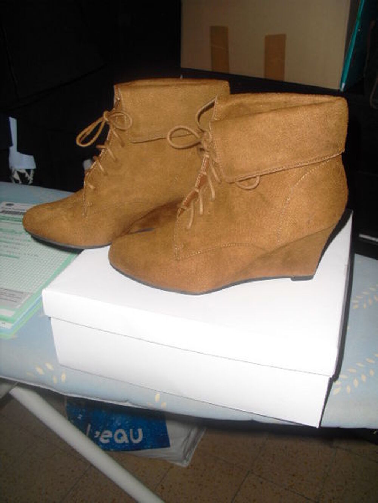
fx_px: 524
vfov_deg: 51.4
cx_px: 189
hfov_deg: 39.7
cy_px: 252
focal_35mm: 36
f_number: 3.1
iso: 100
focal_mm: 6.3
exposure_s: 1/60
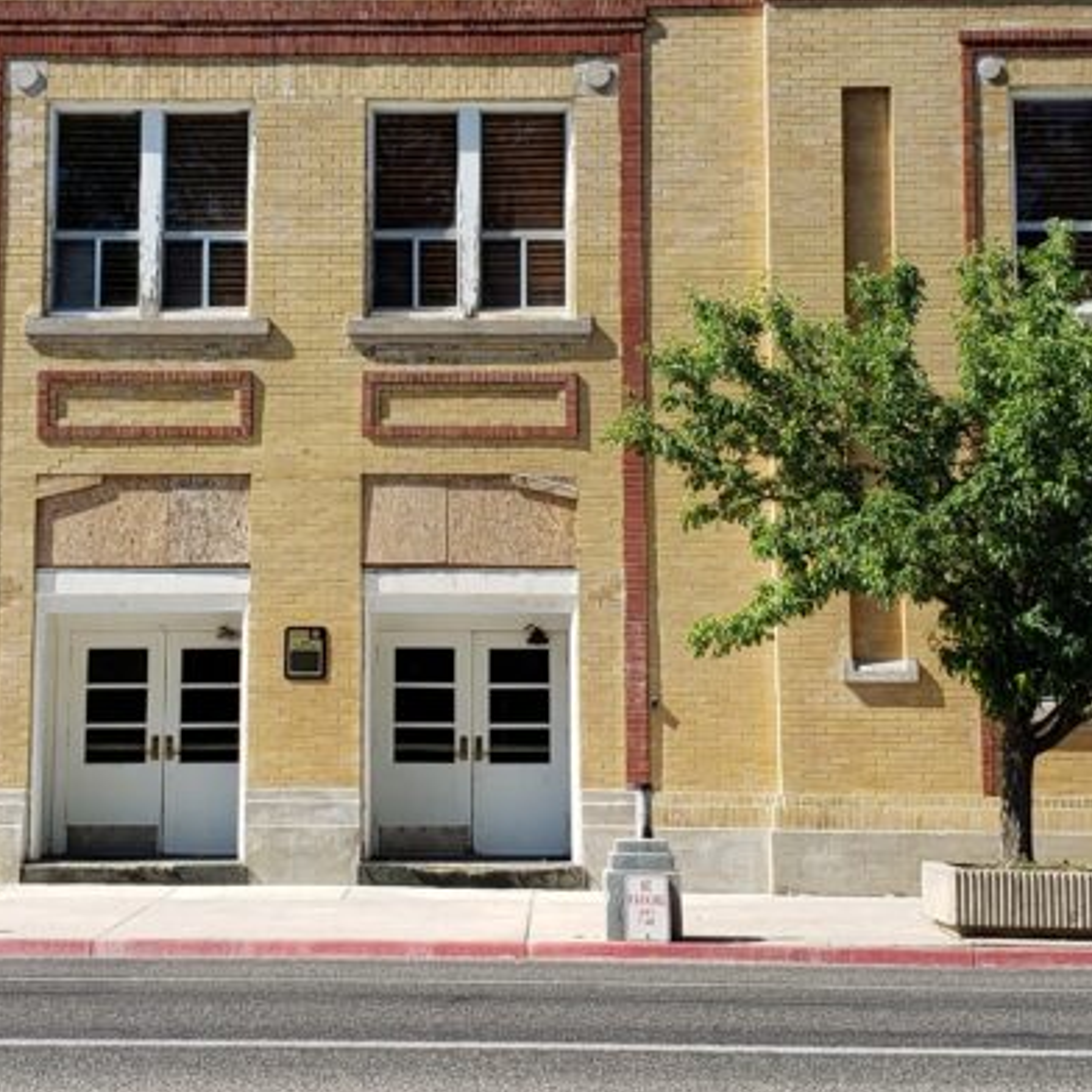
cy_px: 390
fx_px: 2141
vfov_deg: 28.5
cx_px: 382
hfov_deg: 28.5
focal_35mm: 60
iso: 50
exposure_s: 1/952
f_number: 2.4
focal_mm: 4.3
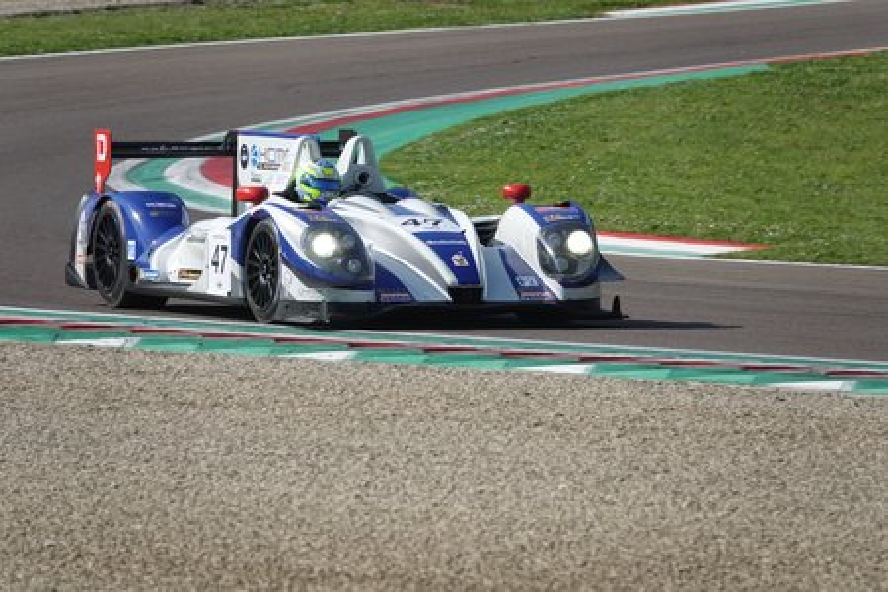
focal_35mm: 458
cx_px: 444
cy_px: 296
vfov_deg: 3.0
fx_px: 11296
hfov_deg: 4.5
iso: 100
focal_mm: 167.98
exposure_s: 1/800
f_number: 4.5
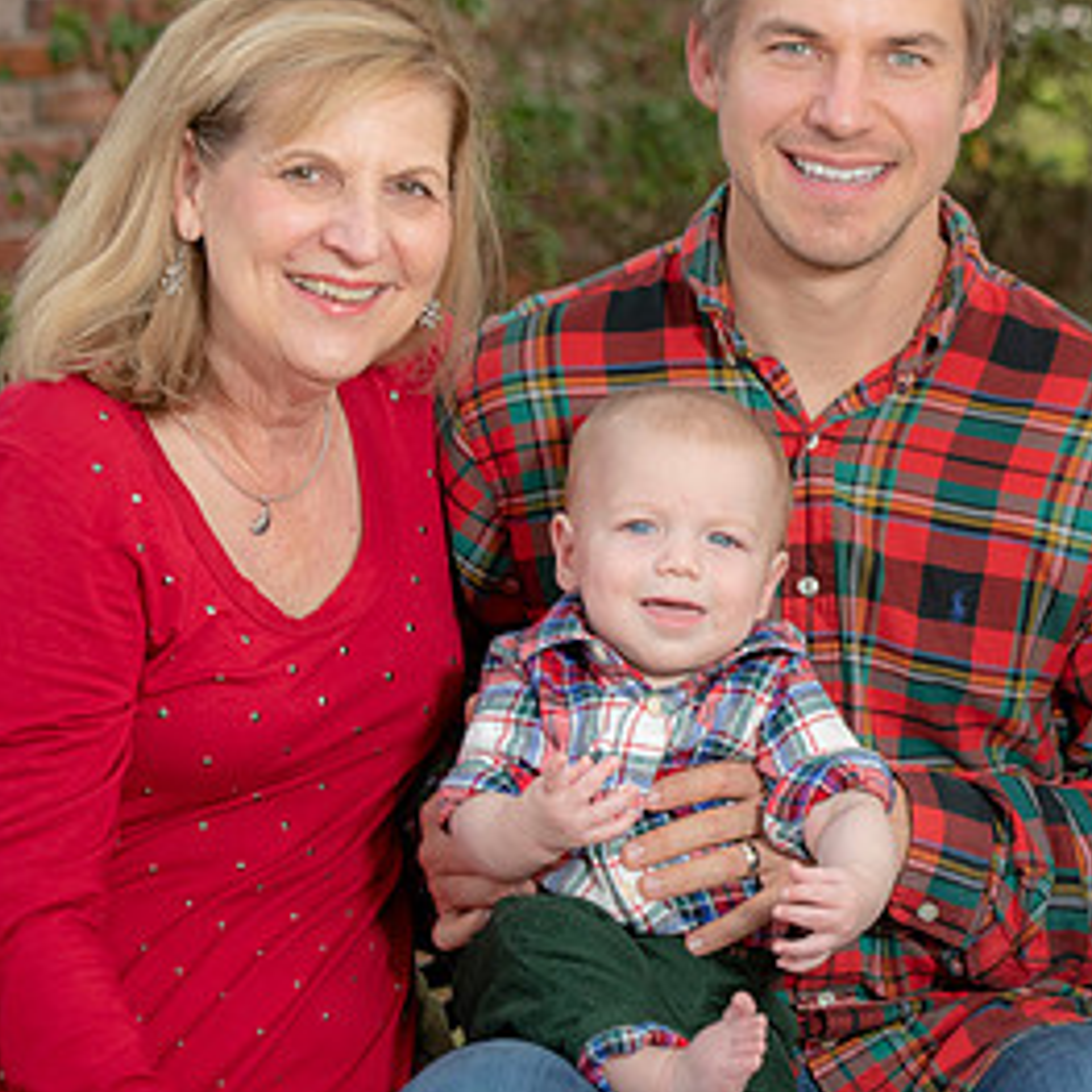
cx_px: 960
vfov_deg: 9.1
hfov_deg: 9.1
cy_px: 440
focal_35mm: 192
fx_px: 6853
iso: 320
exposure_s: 1/200
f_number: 5.6
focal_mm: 90
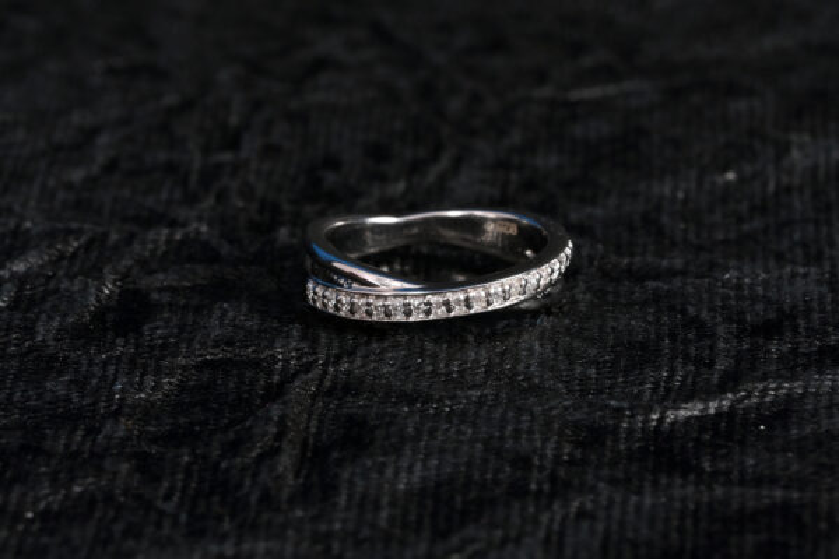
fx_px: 2796
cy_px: 280
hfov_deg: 17.1
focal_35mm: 120
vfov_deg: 11.4
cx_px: 420
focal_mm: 120
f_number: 16
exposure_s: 1/160
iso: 125
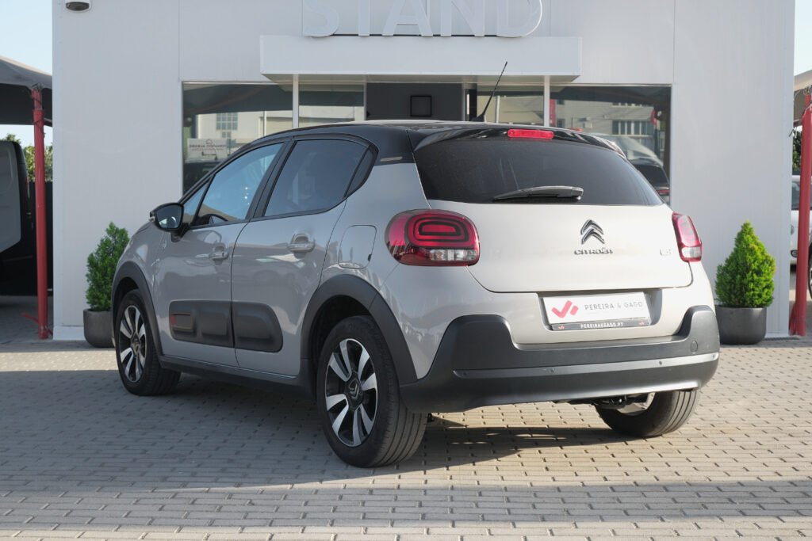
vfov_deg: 24.2
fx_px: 1263
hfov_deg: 35.6
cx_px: 406
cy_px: 270
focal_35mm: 56
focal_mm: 37.4
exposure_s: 1/100
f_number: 8
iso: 160
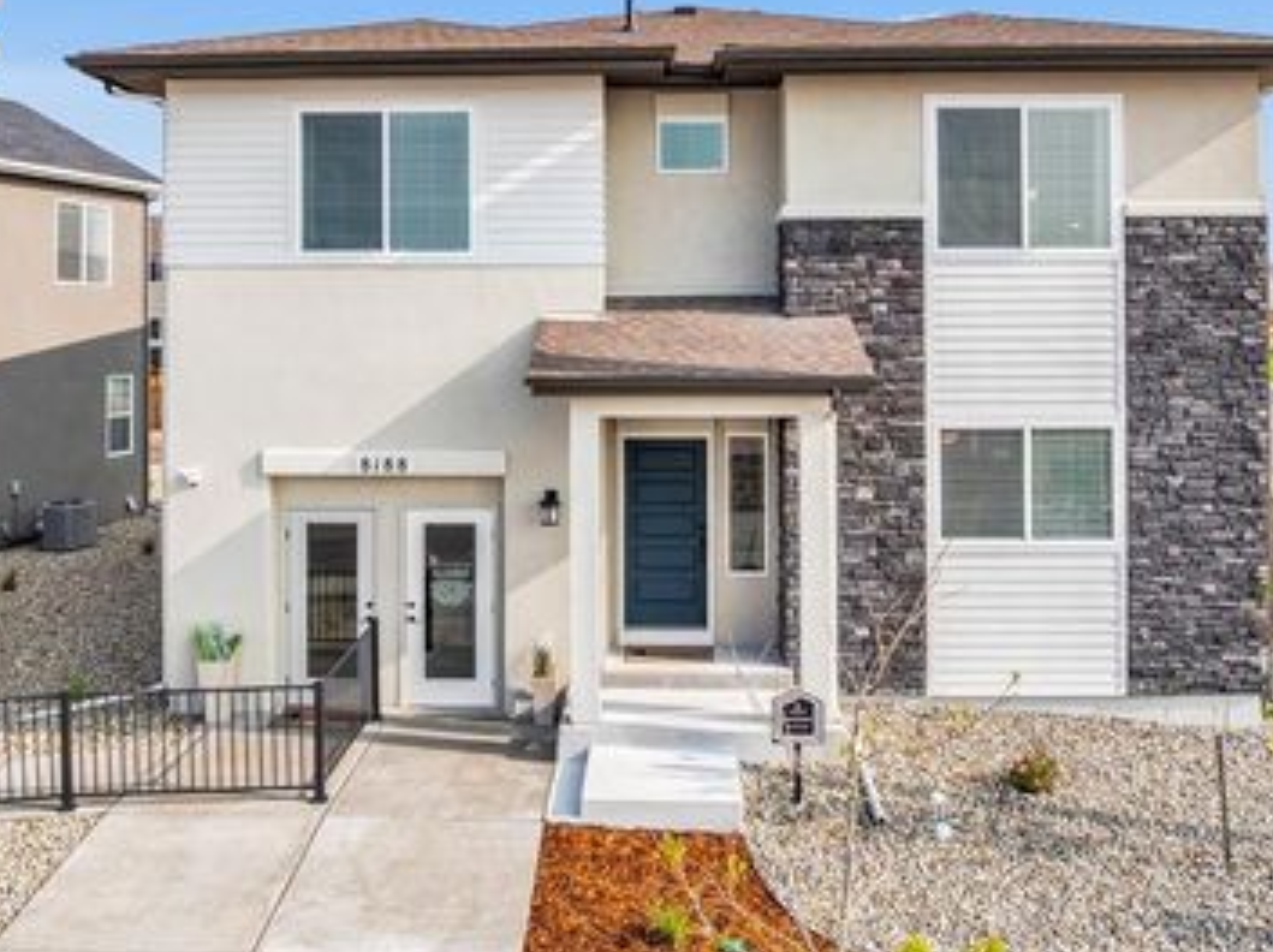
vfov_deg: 41.3
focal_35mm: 34
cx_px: 624
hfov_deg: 54.0
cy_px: 335
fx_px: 1249
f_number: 2.8
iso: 100
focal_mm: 12.29
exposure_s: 1/50
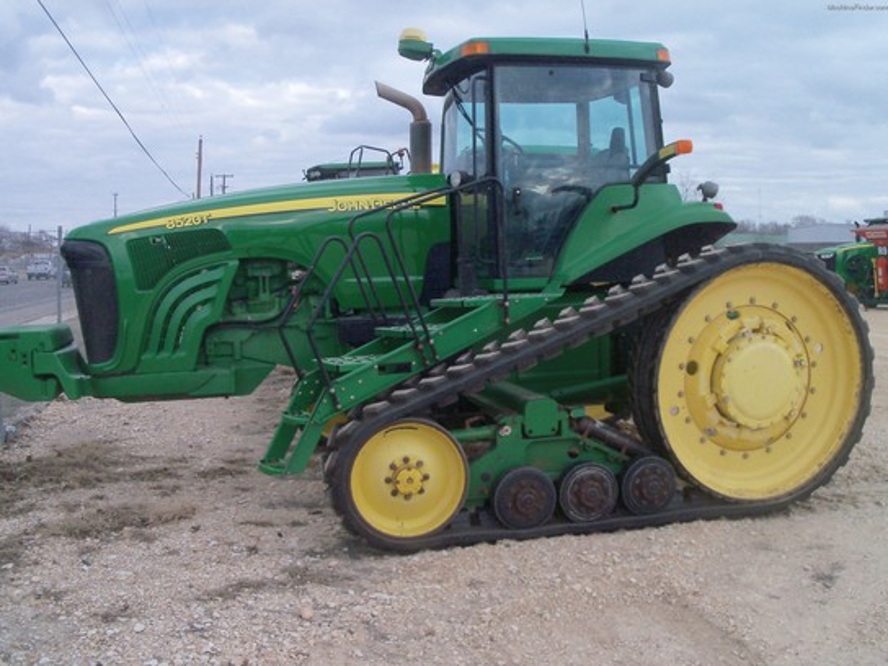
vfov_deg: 40.7
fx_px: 898
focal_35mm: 35
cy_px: 333
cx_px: 444
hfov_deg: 52.6
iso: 160
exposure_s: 1/200
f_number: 3
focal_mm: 6.3
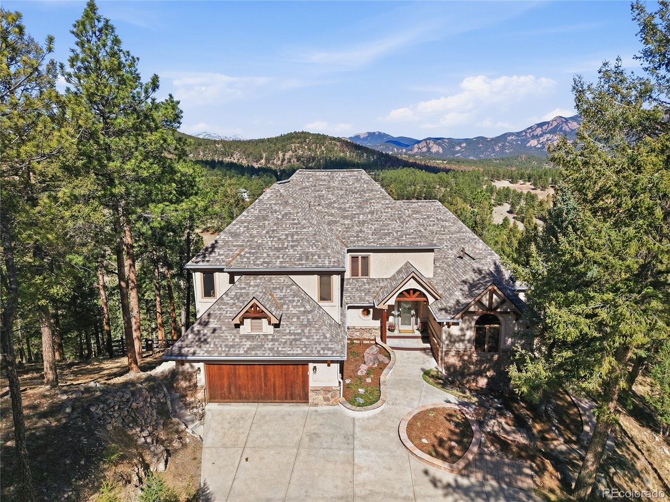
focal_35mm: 24
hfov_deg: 71.6
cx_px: 335
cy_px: 251
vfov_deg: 56.8
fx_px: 465
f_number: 1.8
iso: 170
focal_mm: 8.7
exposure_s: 1/6400
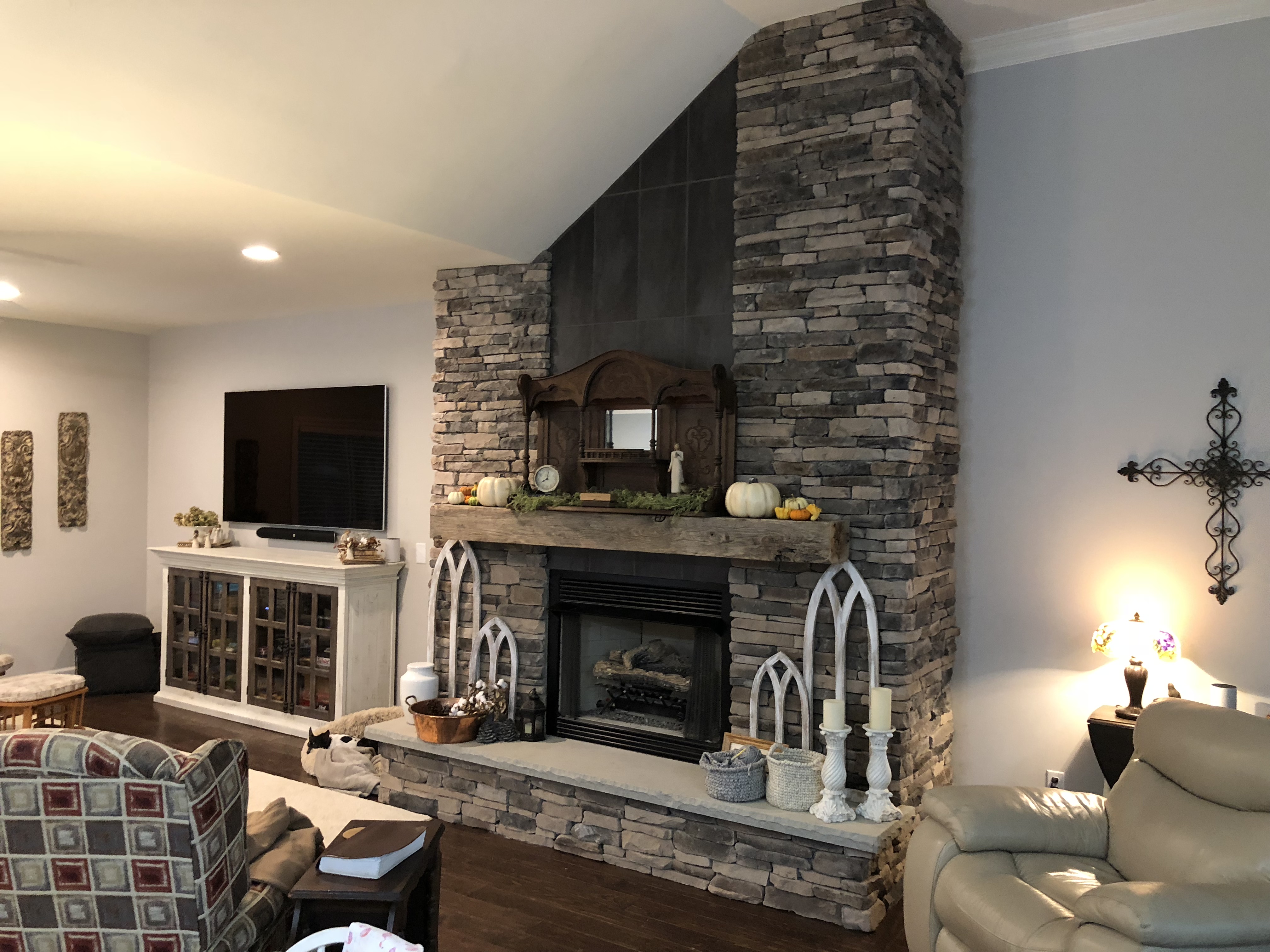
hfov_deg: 63.4
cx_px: 635
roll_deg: -1.5
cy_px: 476
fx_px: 1027
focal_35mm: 28
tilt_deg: -0.6
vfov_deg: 49.7
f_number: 1.8
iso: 100
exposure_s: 1/9
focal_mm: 3.99
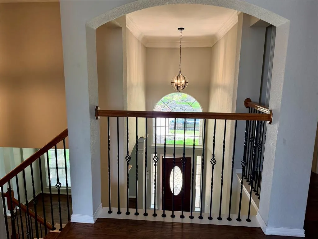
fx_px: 220
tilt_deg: -11.2
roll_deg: -1.0
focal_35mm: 24
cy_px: 120
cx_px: 159
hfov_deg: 71.6
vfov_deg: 56.8
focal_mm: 6.76
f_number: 1.78
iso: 200
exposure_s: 1/120
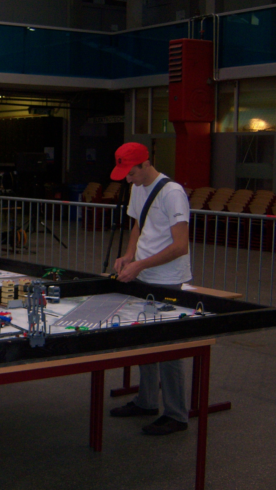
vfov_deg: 32.3
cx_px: -79
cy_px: 214
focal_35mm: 65
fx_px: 846
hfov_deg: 17.4
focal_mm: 7.5
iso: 160
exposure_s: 1/60
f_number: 2.8
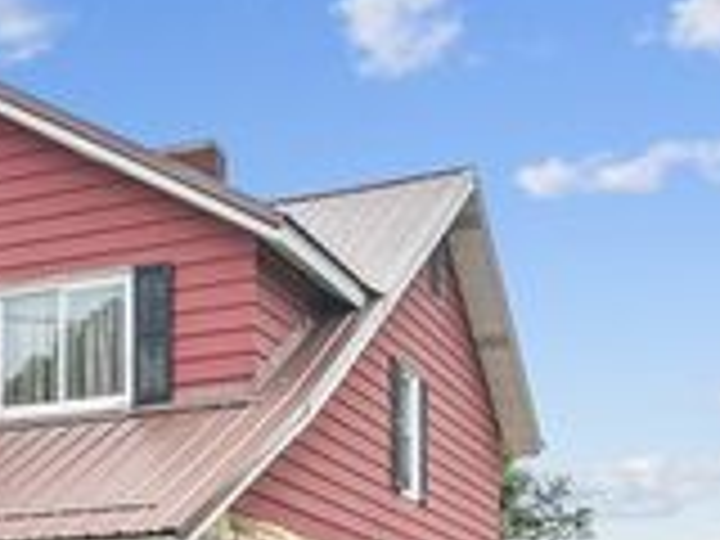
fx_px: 1560
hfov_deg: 24.6
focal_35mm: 75
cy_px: 747
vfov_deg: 18.0
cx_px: -27
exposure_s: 1/240
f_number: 2.8
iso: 260
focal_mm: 12.3
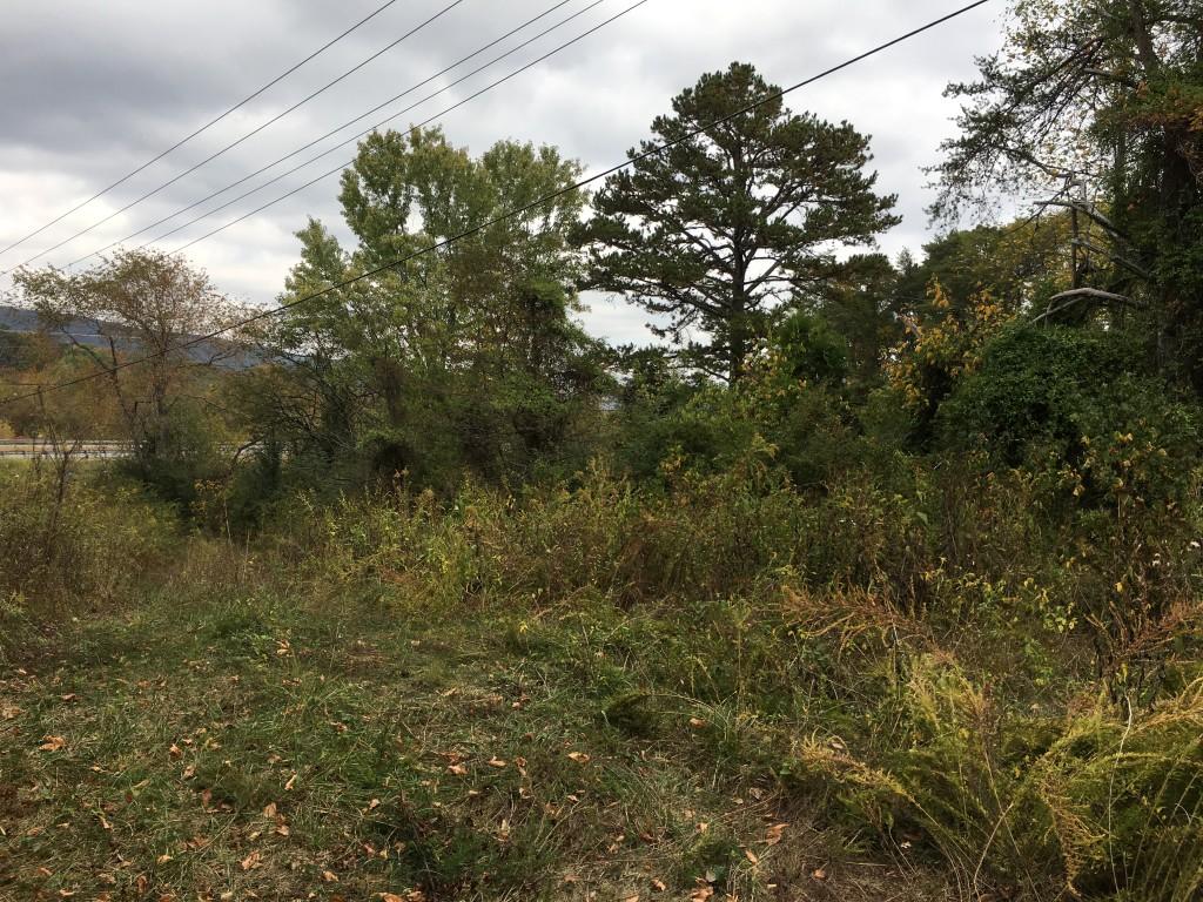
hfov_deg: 61.7
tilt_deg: -2.1
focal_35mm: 29
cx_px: 602
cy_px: 451
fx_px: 1008
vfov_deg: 48.2
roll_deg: -1.9
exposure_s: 1/641
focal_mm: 4.15
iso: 25
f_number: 2.2
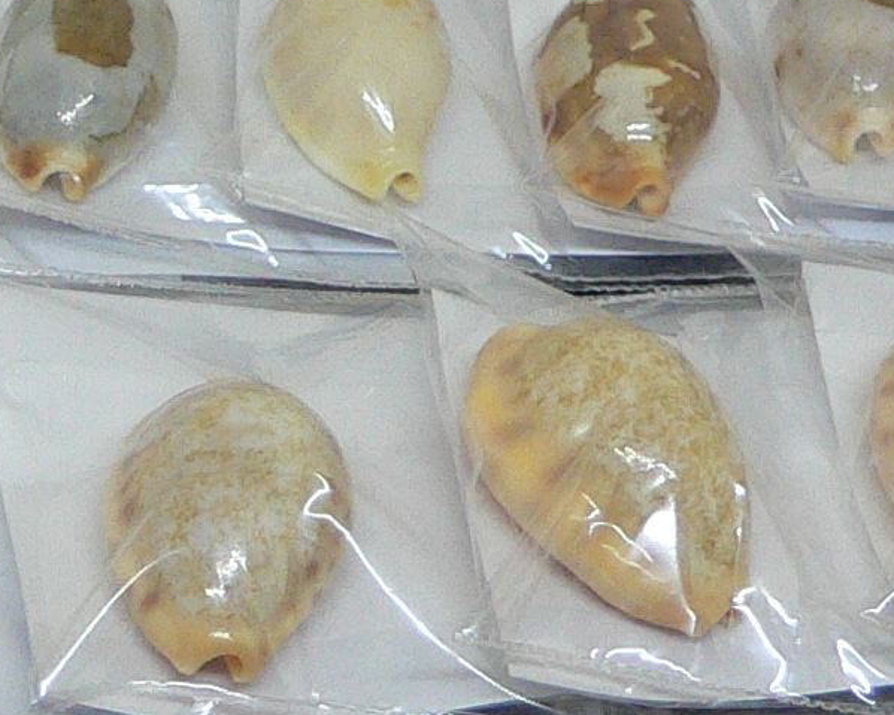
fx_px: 3042
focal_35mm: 115
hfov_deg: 16.5
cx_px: 97
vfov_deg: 13.3
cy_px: 55
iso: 200
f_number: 2.8
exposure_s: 1/60
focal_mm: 4.6
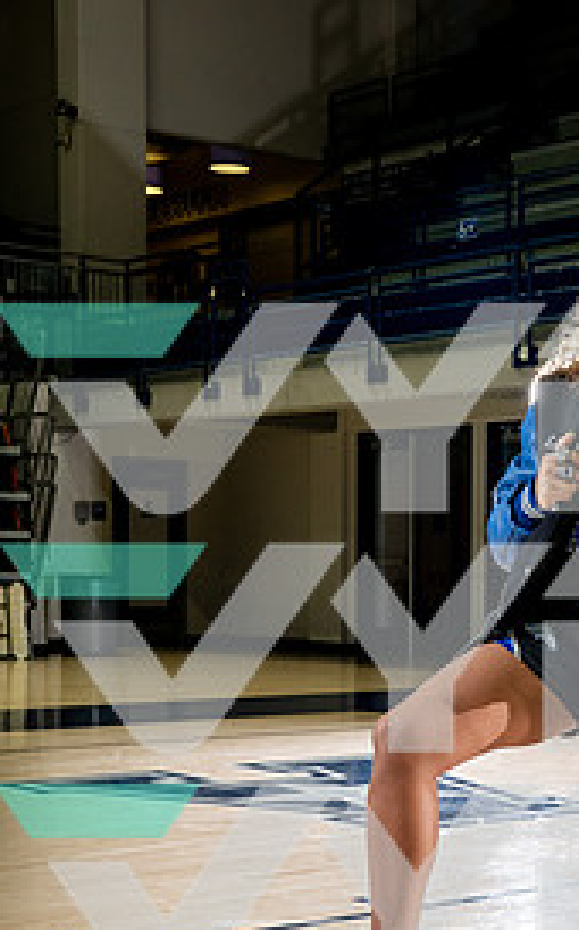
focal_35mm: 74
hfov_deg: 17.4
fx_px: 1873
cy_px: 651
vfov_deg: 27.6
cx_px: 504
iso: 640
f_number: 8
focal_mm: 44
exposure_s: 1/250
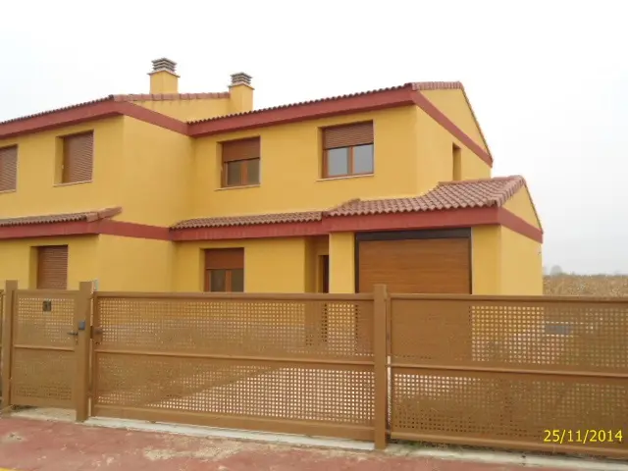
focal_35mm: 31
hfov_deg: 58.4
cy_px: 236
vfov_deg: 45.4
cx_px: 314
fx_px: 562
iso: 80
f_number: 3
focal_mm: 5.6
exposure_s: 1/60
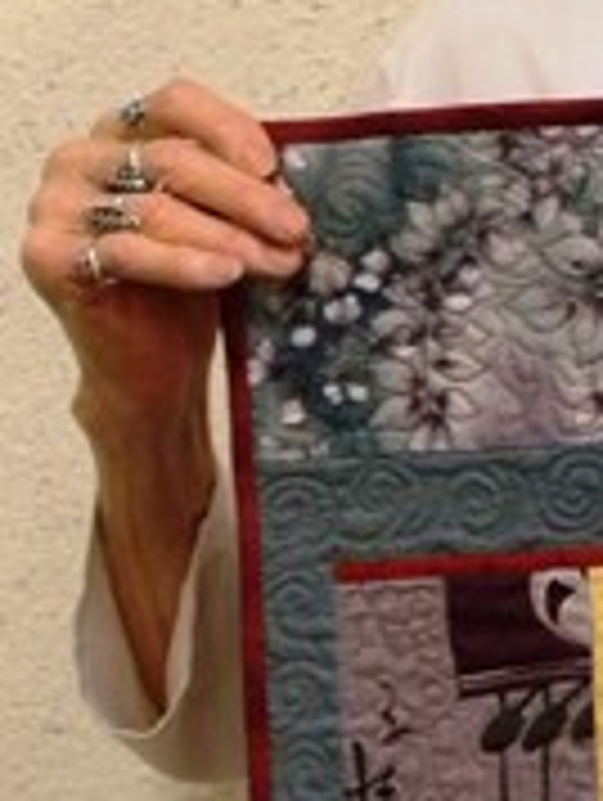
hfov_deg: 5.9
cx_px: 972
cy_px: 518
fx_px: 5816
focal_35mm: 251
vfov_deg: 7.9
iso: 400
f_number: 4.4
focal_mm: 15
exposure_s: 1/14
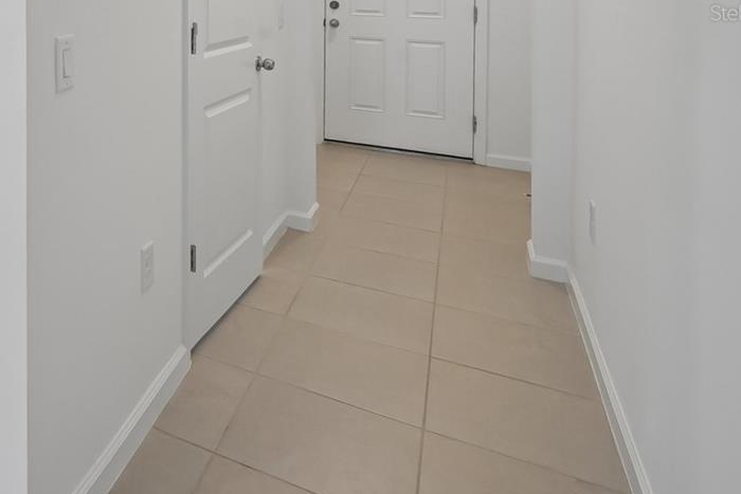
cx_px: -42
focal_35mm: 32
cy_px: 13
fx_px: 659
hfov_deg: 46.3
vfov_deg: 37.3
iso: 400
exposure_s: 1/30
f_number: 8
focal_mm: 14
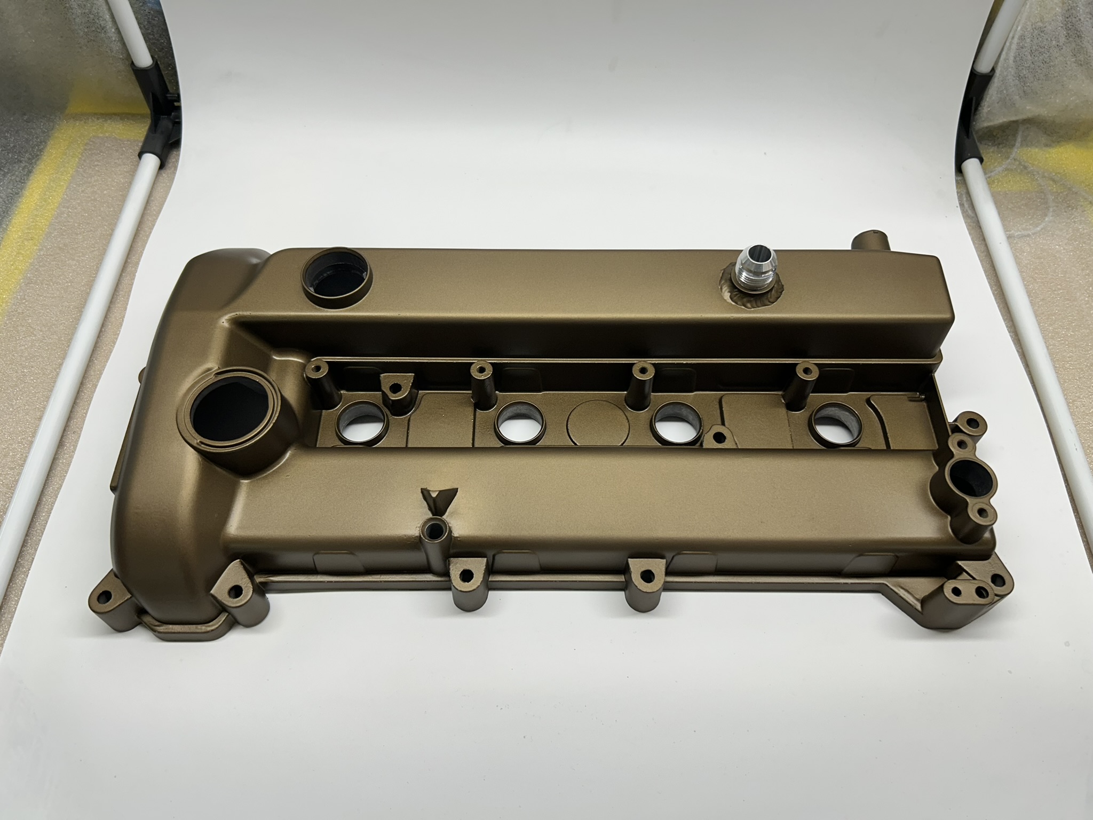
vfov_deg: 53.1
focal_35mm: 26
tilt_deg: -57.0
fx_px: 821
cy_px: 410
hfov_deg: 67.3
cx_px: 546
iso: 32
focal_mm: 5.7
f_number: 1.5
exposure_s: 1/130
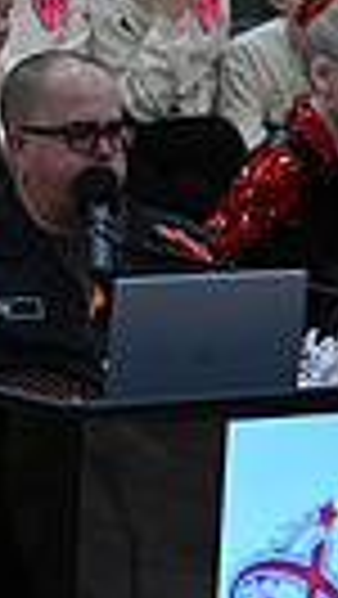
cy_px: 551
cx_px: 1185
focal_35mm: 913
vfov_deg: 2.4
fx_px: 14519
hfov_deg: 1.3
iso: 4000
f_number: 4
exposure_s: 1/400
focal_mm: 200
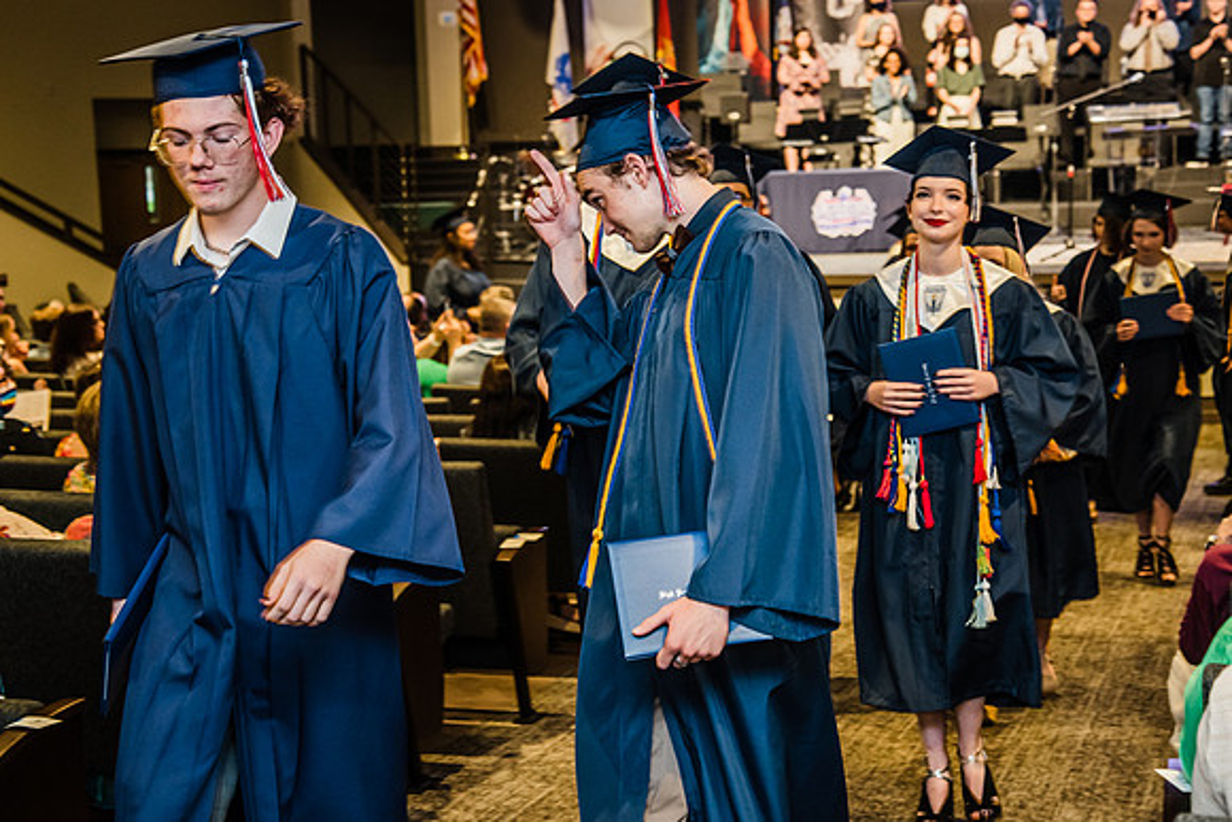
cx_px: 625
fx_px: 2242
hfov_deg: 30.7
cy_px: 344
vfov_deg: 20.8
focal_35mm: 66
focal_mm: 56
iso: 800
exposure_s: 1/50
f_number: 4.5
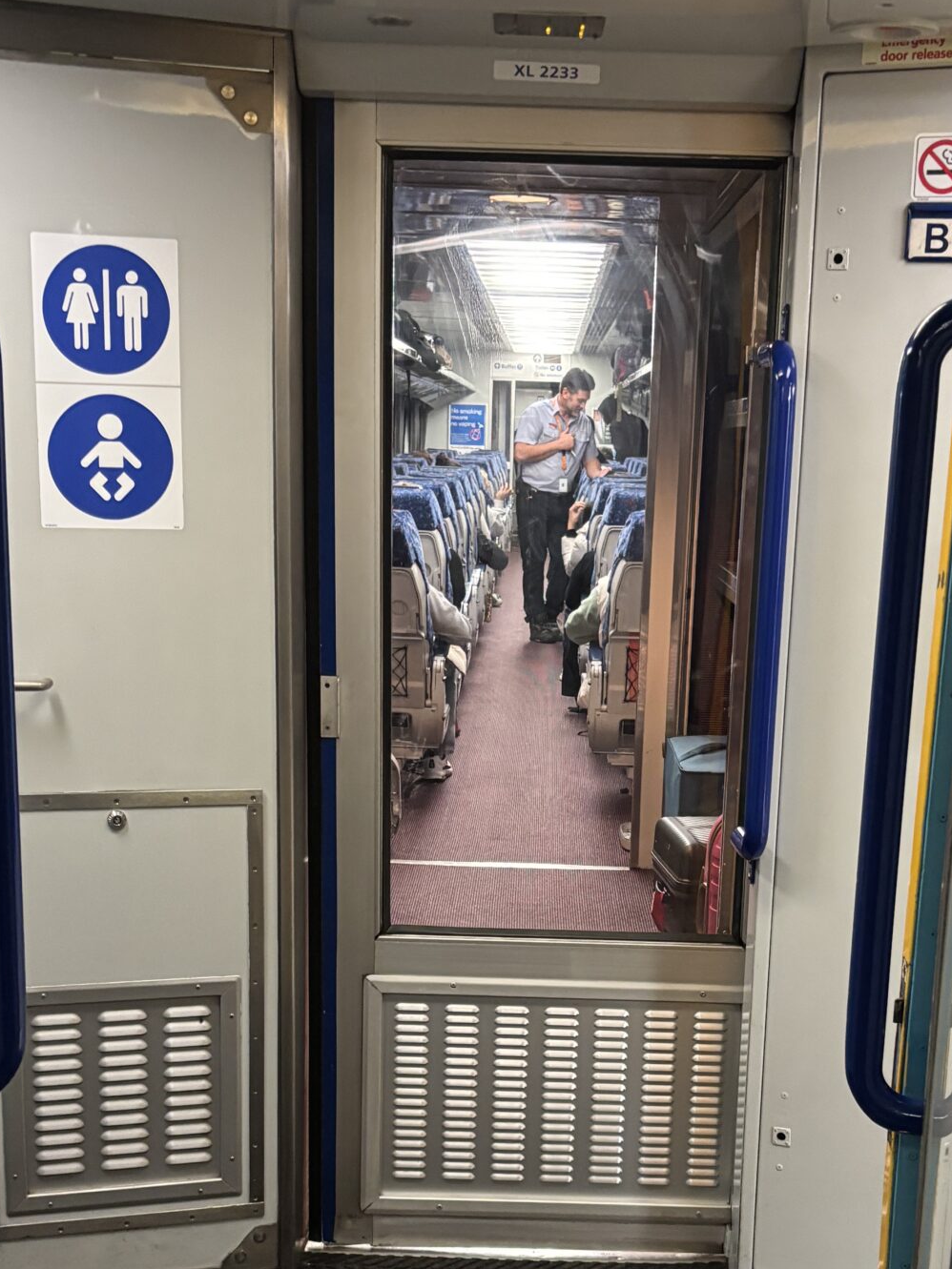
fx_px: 1834
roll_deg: -1.5
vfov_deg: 37.6
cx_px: 556
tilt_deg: -13.5
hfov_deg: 29.1
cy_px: 889
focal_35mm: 50
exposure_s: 1/33
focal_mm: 5.96
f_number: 1.6
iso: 500
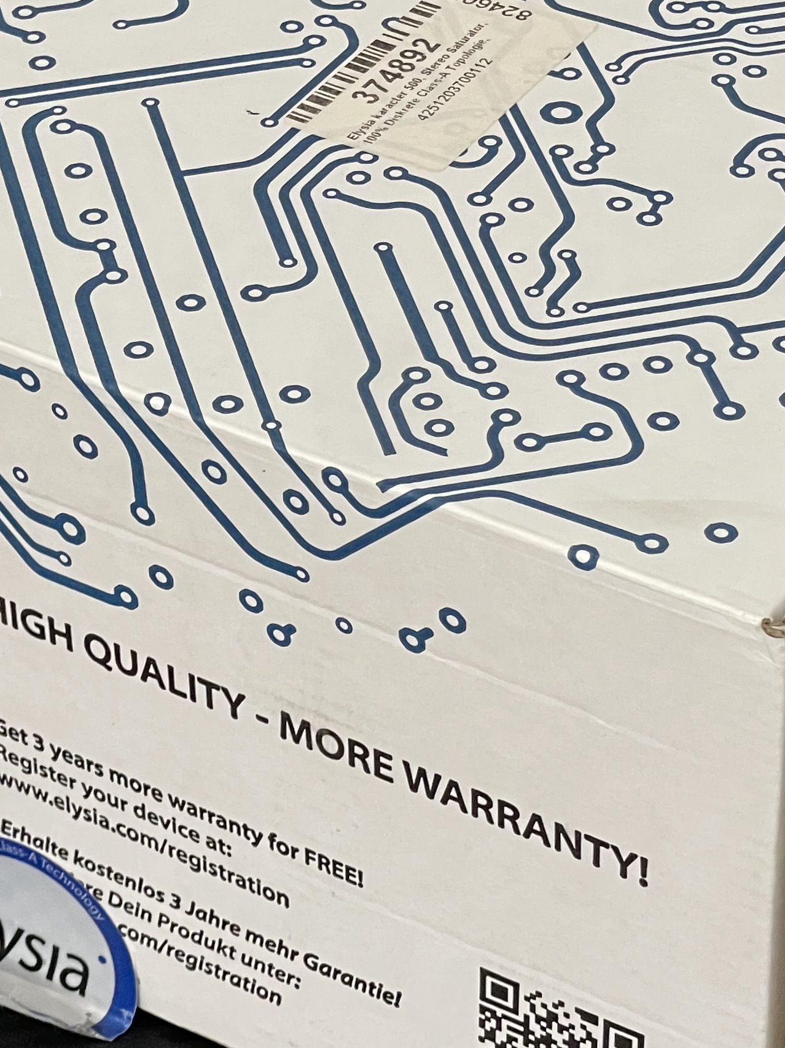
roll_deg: +4.2
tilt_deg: -37.9
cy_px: 438
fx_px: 3720
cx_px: 249
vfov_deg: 16.0
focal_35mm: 123
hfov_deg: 12.0
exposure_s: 1/81
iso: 200
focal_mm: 6
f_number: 2
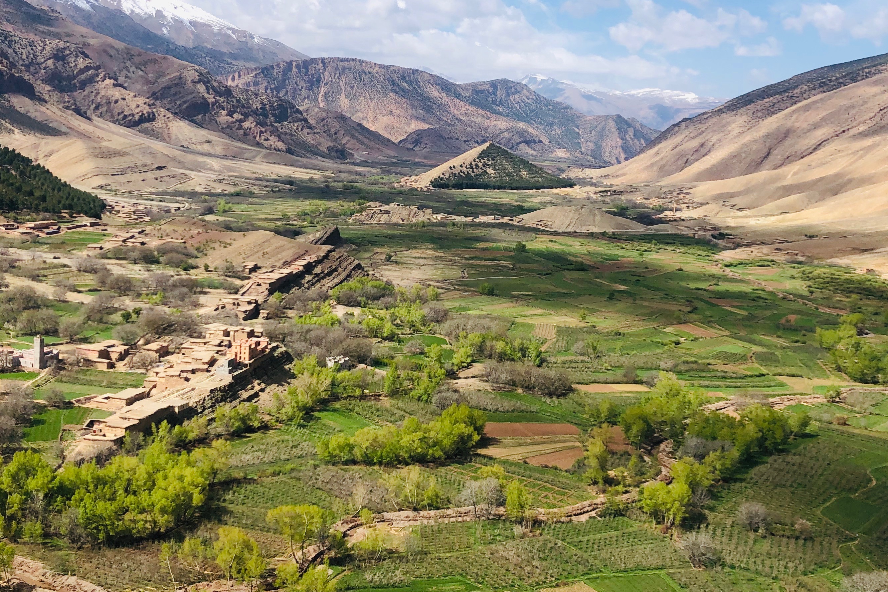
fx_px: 1085
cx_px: 488
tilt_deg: -4.8
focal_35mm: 44
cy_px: 236
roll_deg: -1.8
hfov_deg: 44.4
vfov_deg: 30.4
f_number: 1.8
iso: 25
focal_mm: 4
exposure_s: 1/2667
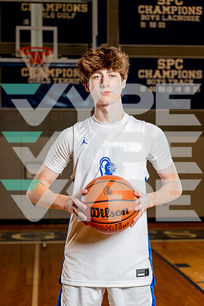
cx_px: 102
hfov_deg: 19.5
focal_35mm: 70
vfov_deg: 28.8
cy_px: 153
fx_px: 595
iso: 250
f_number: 4
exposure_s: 1/250
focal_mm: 70
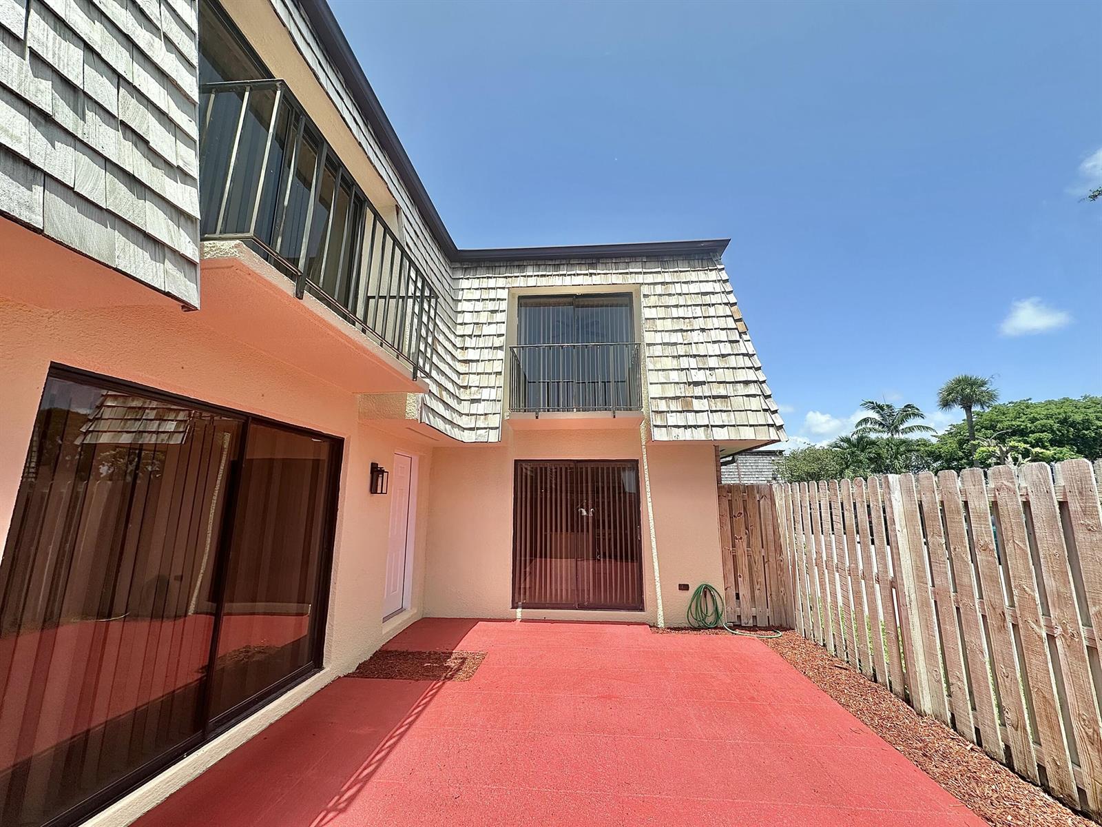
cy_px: 414
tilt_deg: +11.3
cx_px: 551
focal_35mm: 14
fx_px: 446
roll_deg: -0.3
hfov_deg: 102.1
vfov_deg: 85.7
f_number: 2.2
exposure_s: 1/1825
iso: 50
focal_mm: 2.22
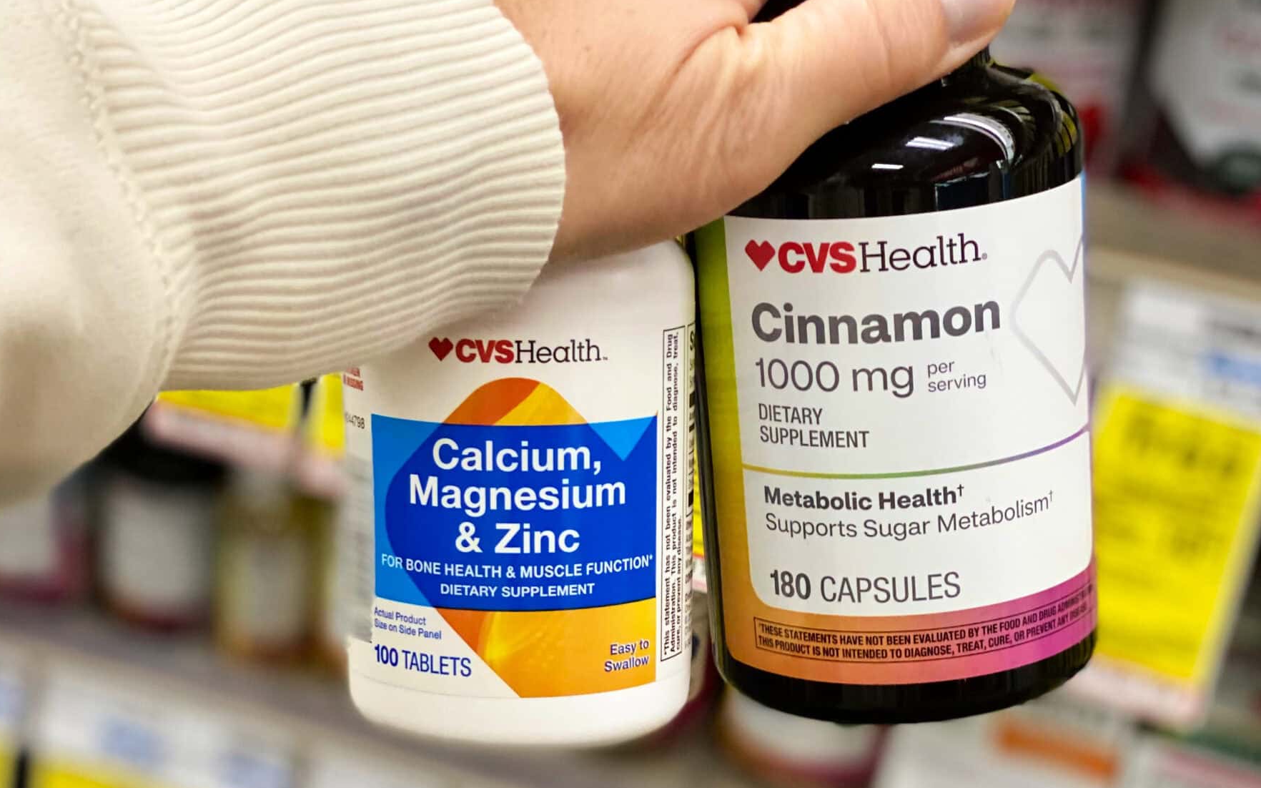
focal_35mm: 80
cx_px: 644
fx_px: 2749
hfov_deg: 25.8
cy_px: 553
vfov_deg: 16.3
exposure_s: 1/120
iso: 160
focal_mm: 6
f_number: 2
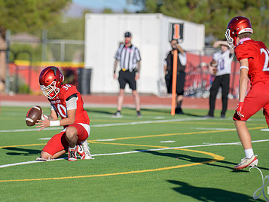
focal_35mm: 344
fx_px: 2674
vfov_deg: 4.3
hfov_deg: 5.8
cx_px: 112
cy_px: 77
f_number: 2.8
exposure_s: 1/6400
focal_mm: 220
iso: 400
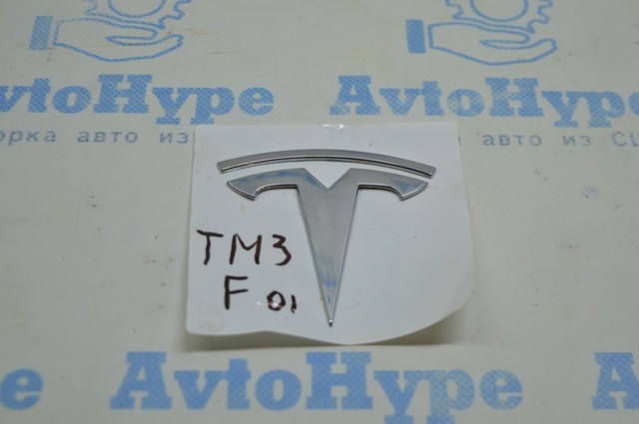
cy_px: 212
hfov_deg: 31.9
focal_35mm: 63
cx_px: 320
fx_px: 1117
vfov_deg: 21.5
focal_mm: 42
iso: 400
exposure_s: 1/100
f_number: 5
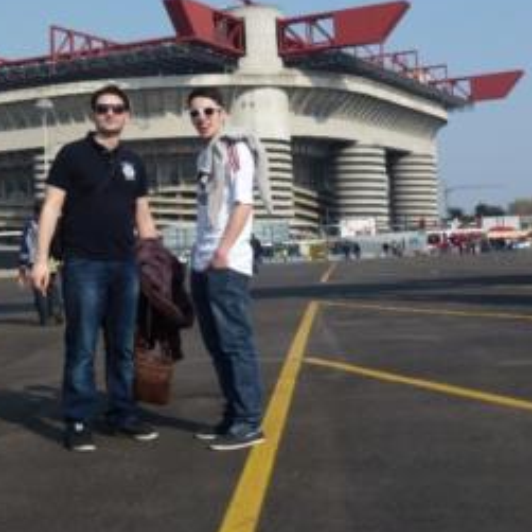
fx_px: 1008
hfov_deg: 29.3
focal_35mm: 58
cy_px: 171
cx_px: 163
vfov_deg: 29.3
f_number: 4
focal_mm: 5.9
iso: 100
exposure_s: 1/1000
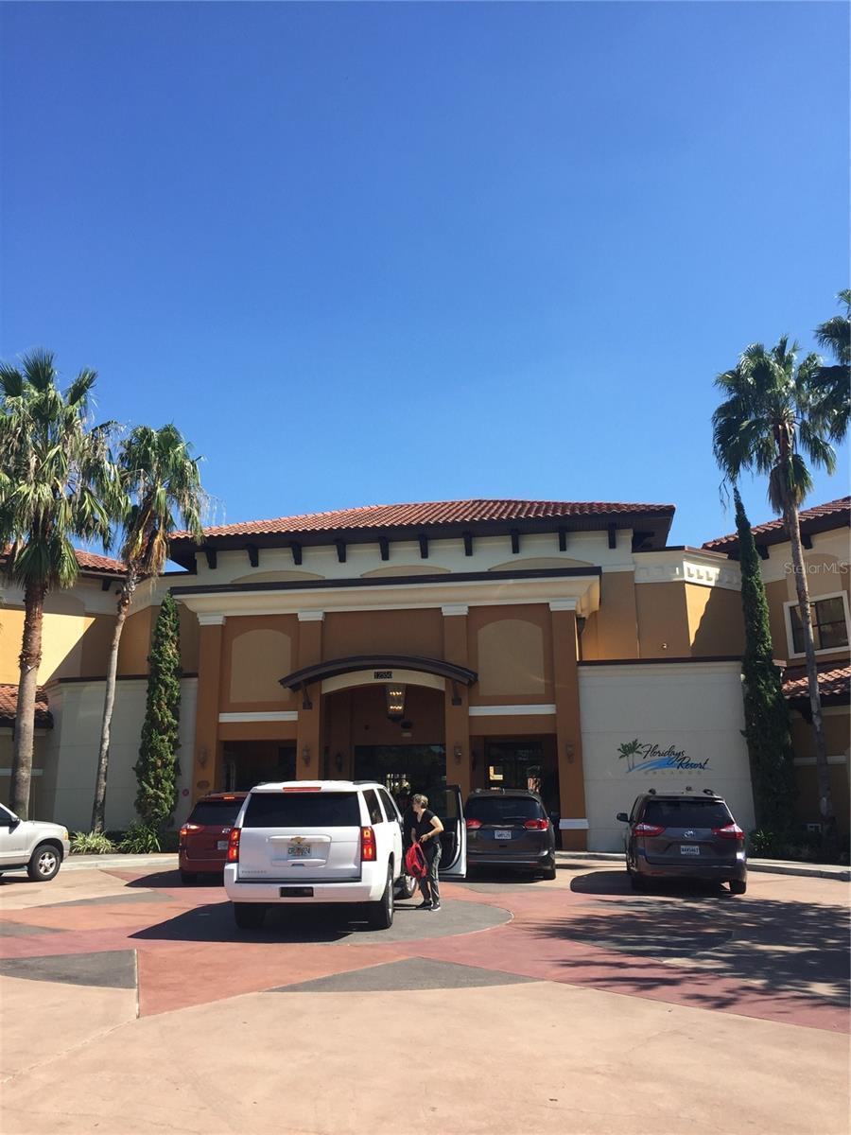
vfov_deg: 61.7
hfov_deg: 48.2
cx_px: 426
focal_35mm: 29
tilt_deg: +14.9
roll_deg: +1.1
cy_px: 568
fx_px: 951
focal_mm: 4.15
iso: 32
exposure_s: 1/1099
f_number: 2.2
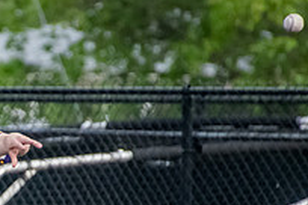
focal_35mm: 1706
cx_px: -24
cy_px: 227
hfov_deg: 1.2
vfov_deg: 0.8
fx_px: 14595
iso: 4000
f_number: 6.3
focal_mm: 400
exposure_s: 1/2000
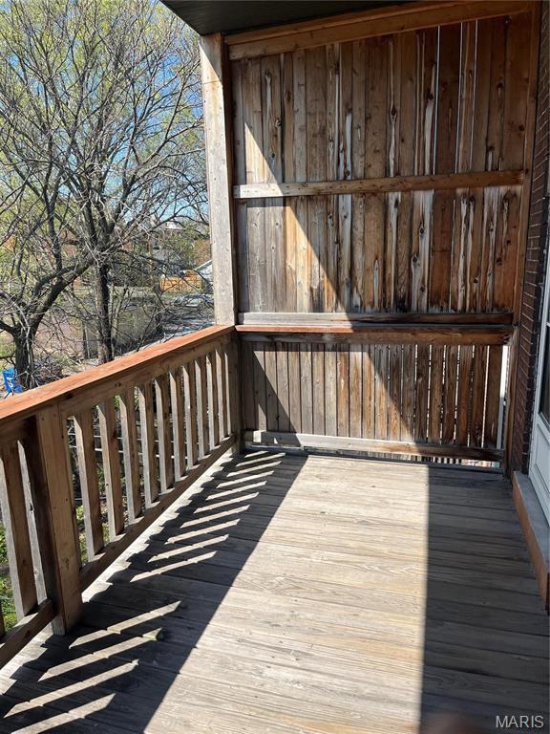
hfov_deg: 53.1
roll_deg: +1.9
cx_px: 275
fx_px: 551
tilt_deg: -13.6
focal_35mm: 26
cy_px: 367
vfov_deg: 67.3
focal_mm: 5.1
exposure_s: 1/1923
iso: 50
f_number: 1.6
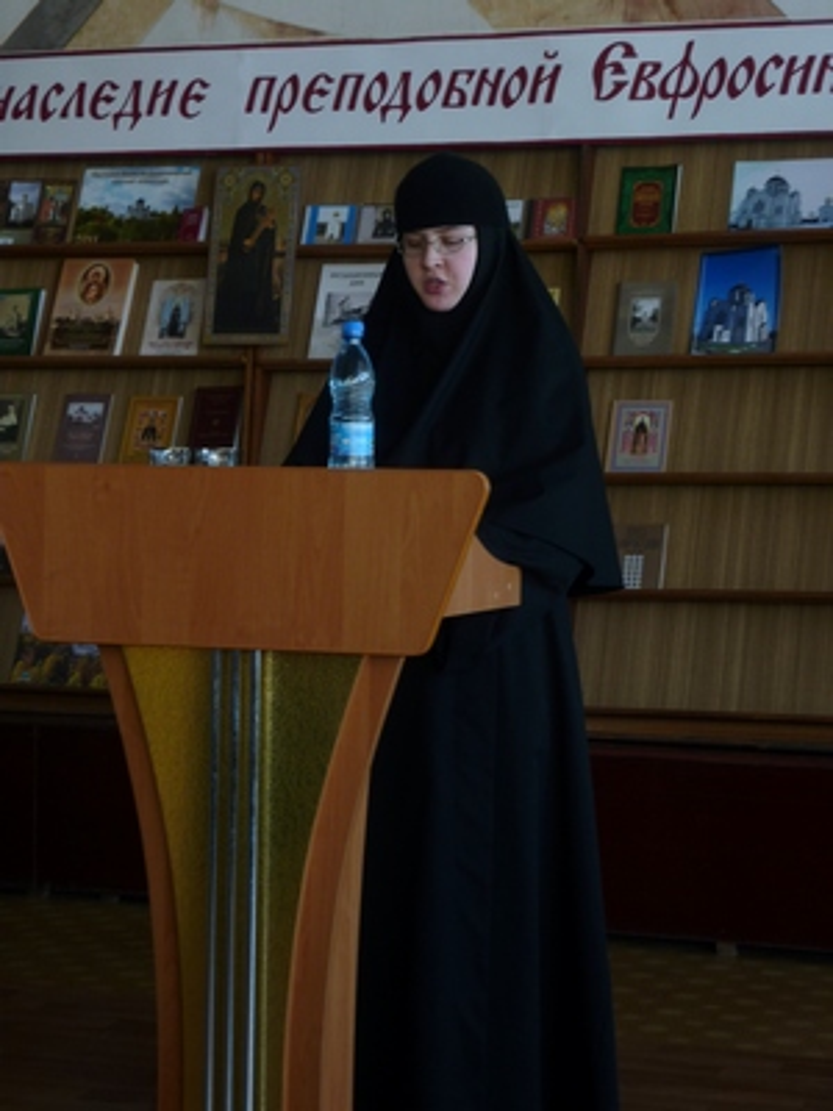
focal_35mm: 75
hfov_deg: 19.6
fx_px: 2406
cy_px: 556
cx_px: 416
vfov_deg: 26.0
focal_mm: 13.3
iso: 80
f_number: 4.2
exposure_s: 1/8
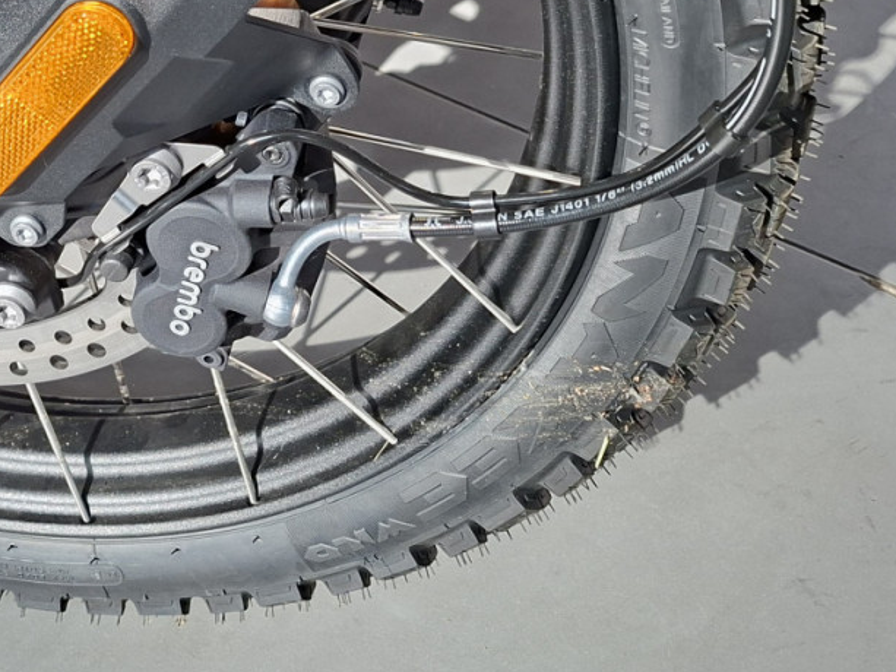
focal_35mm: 60
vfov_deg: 22.6
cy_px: -127
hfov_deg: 30.1
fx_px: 1553
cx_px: 18
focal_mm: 5.54
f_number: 1.8
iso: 40
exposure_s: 1/236
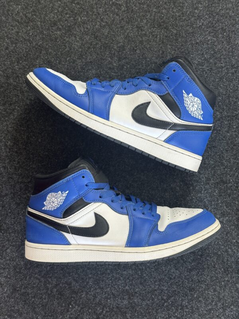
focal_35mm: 48
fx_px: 442
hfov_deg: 30.3
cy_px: 160
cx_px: 120
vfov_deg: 39.6
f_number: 1.78
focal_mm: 6.86
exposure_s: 1/50
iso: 125
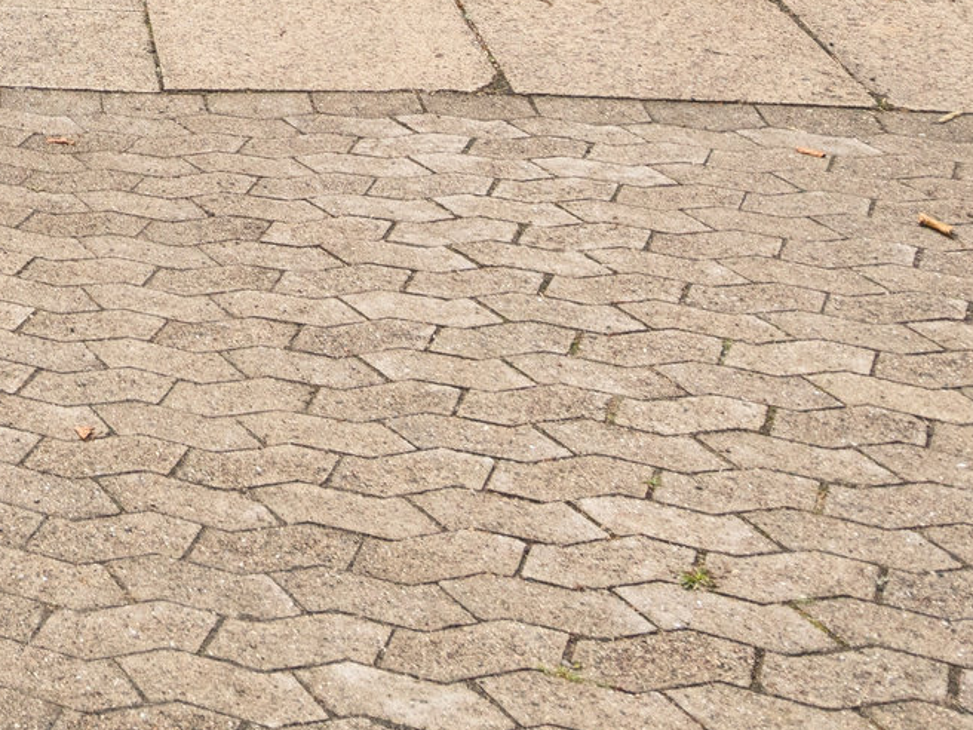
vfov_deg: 14.0
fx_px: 2474
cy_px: -745
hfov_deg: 19.0
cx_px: -561
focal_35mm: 88
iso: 1000
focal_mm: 20
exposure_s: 1/320
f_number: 7.1
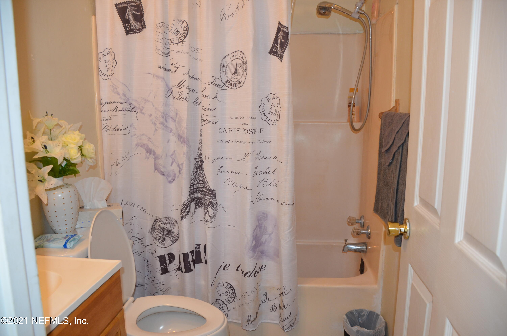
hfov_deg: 67.5
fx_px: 379
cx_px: 254
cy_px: 168
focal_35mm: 27
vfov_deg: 47.7
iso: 800
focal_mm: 18
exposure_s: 1/60
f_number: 3.5
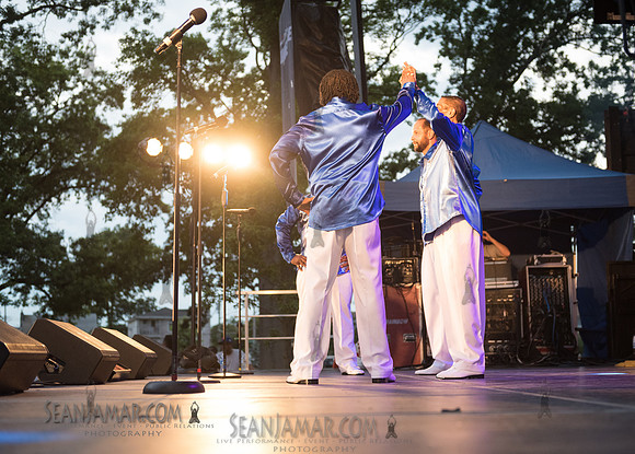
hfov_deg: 33.8
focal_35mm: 58
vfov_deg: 24.6
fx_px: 1044
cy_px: 217
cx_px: 356
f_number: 3.2
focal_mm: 50
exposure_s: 1/400
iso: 2000
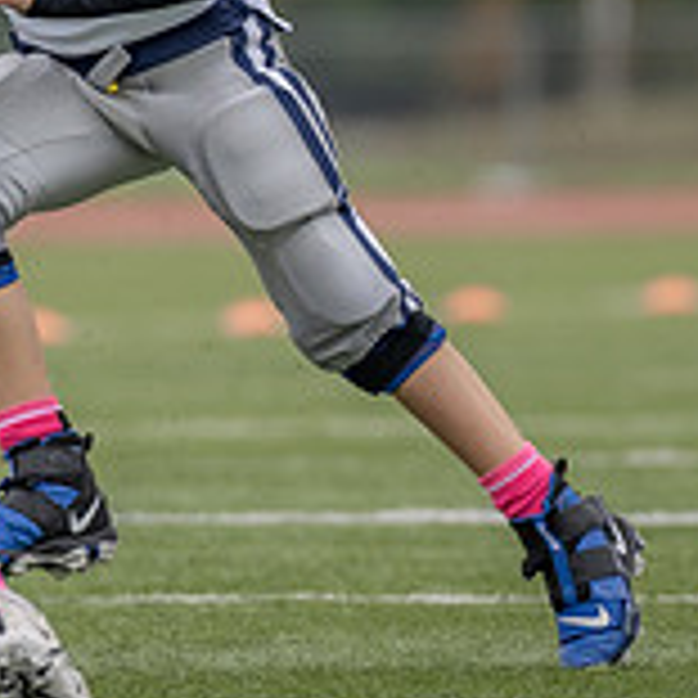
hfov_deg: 1.7
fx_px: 22881
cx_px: 129
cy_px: -23
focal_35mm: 1003
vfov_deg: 1.7
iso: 200
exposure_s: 1/1250
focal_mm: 200
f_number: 2.8
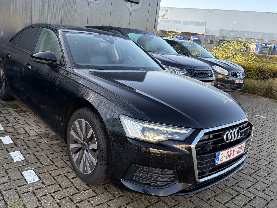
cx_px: 125
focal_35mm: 29
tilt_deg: -10.8
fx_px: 232
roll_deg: -7.6
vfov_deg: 48.2
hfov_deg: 61.5
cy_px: 96
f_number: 1.6
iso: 40
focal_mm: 5.96
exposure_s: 1/213
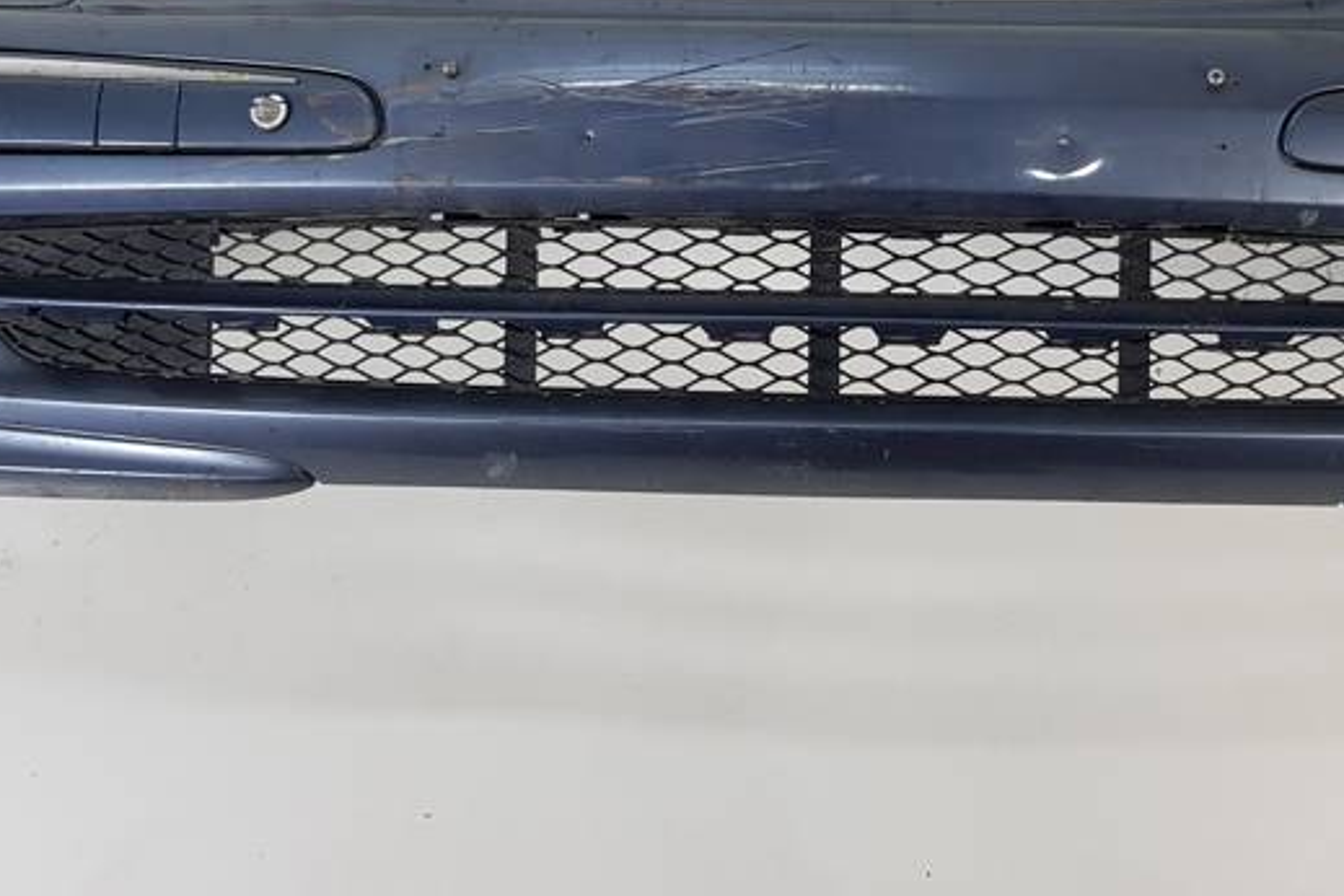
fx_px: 1867
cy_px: 155
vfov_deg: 26.4
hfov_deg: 39.2
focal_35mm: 50
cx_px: 870
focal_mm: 4.2
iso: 64
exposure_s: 1/100
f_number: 1.7
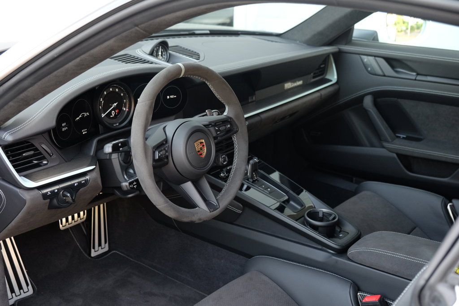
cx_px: 230
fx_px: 574
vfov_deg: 29.9
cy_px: 153
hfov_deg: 43.6
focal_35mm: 45
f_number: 4
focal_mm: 30.2
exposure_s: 1/60
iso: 640
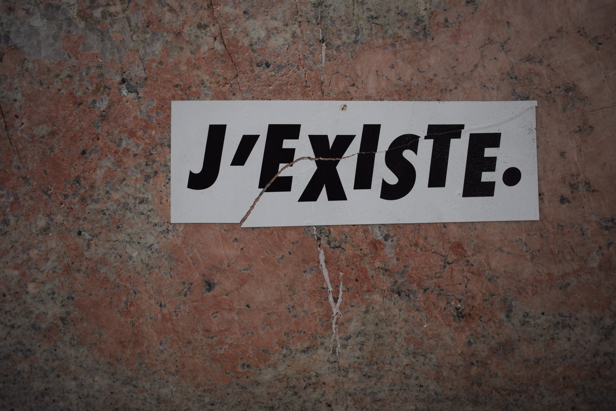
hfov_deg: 55.1
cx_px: 308
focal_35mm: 34
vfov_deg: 38.4
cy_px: 206
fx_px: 590
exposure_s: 1/25
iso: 100
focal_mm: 23
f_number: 3.8
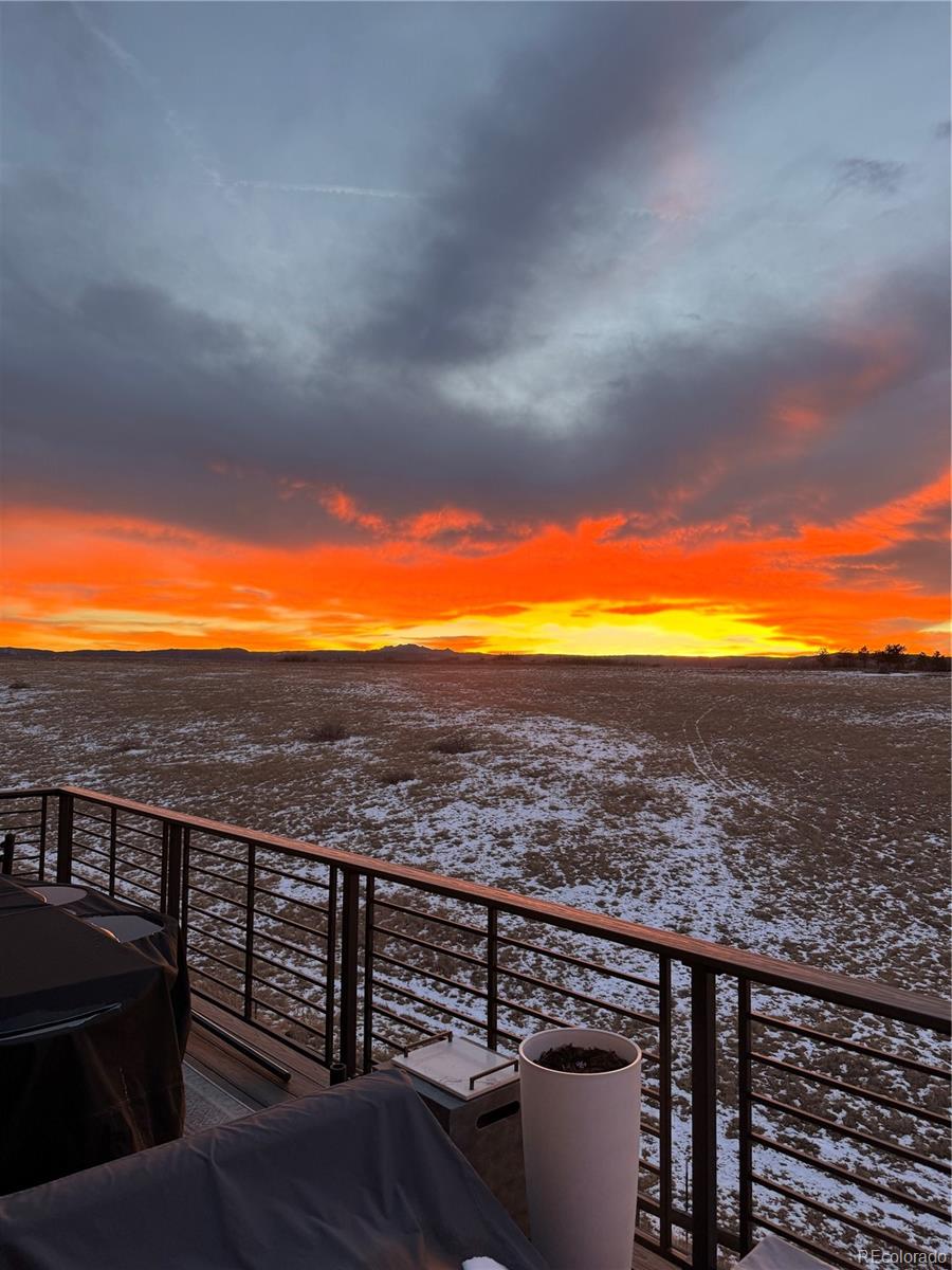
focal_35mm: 24
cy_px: 635
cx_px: 476
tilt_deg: +1.9
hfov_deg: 56.8
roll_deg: +0.3
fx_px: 880
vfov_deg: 71.6
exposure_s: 1/121
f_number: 1.78
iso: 125
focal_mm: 6.76
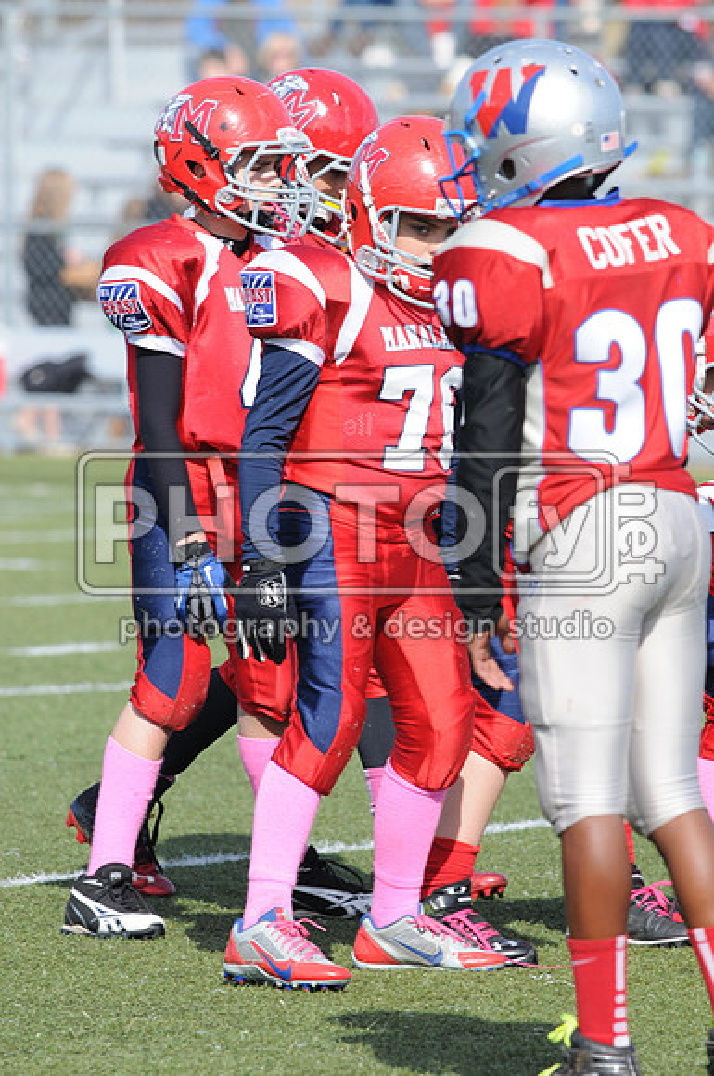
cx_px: 357
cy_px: 538
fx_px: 13427
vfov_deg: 4.6
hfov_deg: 3.0
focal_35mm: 450
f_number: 7.1
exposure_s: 1/500
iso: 200
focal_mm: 300
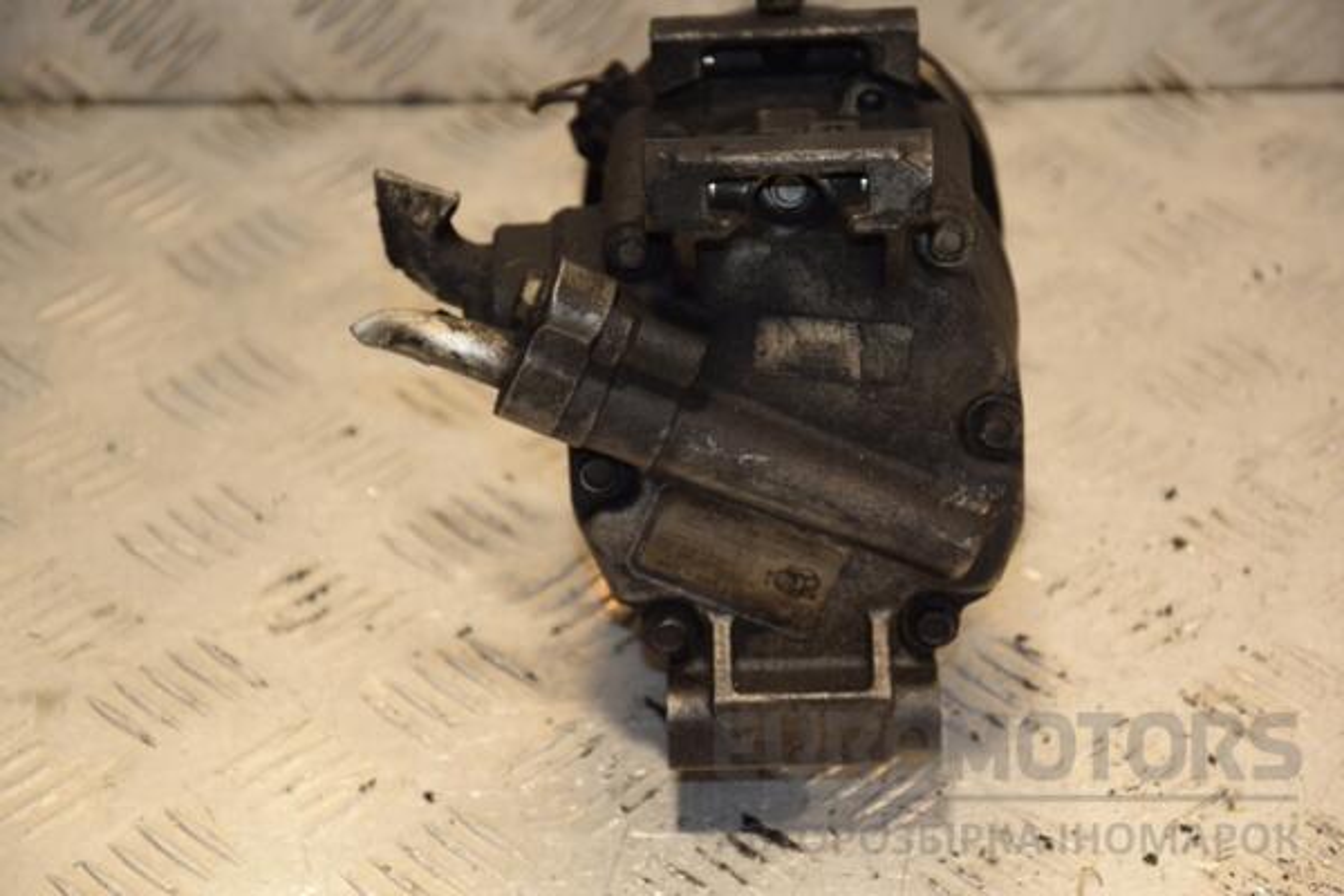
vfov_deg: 10.8
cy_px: 448
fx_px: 4760
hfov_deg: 16.1
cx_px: 672
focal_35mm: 128
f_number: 5.6
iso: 800
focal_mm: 85
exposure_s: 1/160
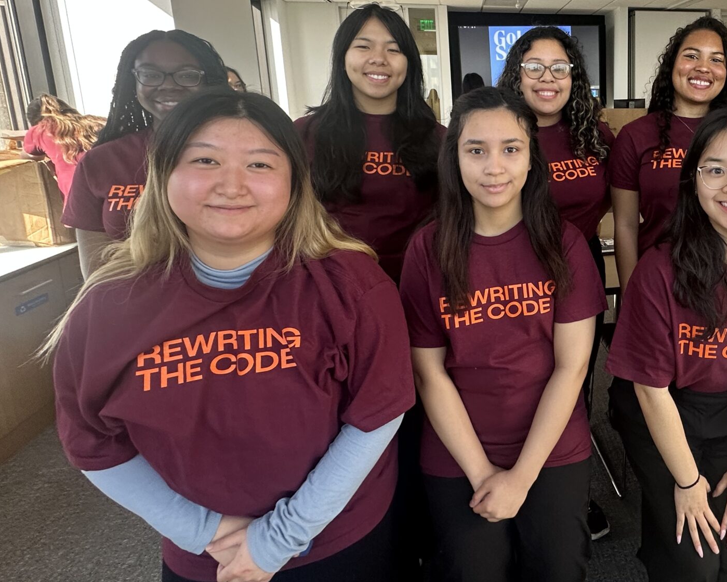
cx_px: 581
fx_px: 538
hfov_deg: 62.4
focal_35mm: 25
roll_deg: +0.3
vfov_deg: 55.5
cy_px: 191
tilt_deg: -9.7
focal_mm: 2.22
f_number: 2.2
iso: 160
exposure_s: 1/99
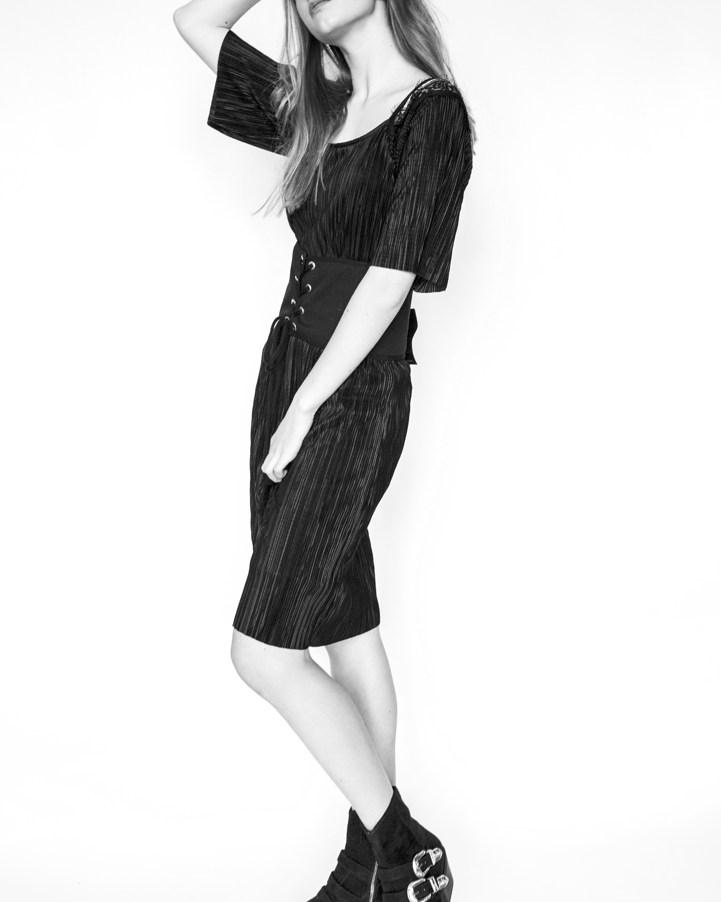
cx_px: 343
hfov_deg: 35.7
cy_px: 446
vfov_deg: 43.8
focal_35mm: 42
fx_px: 1120
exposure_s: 1/200
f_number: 6.3
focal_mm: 35
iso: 1600
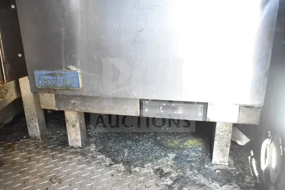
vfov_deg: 43.6
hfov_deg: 61.9
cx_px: 142
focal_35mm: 30
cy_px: 95
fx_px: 238
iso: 6400
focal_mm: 20
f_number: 5
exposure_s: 1/100
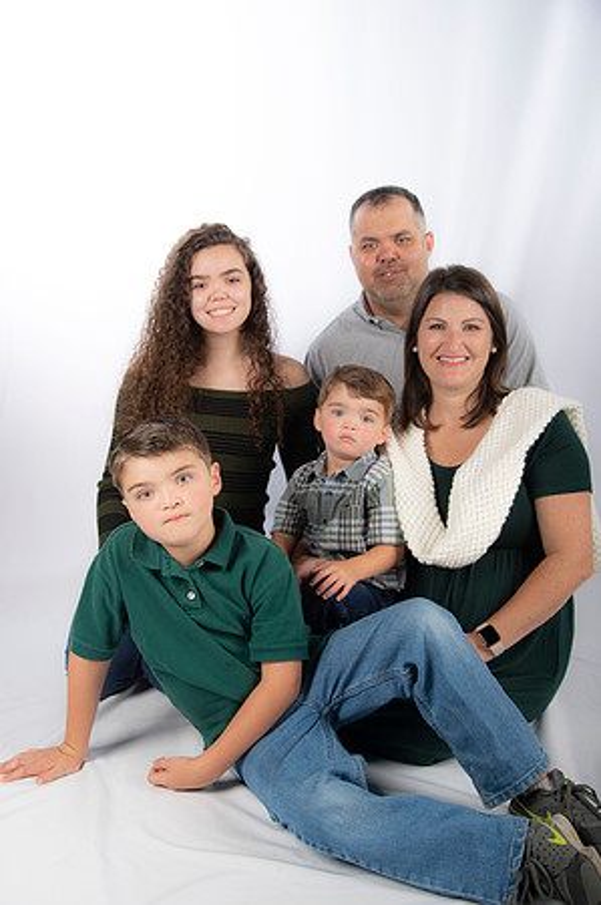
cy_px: 452
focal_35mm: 44
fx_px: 1104
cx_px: 300
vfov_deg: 44.5
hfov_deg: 30.4
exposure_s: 1/200
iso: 100
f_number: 5.6
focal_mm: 44
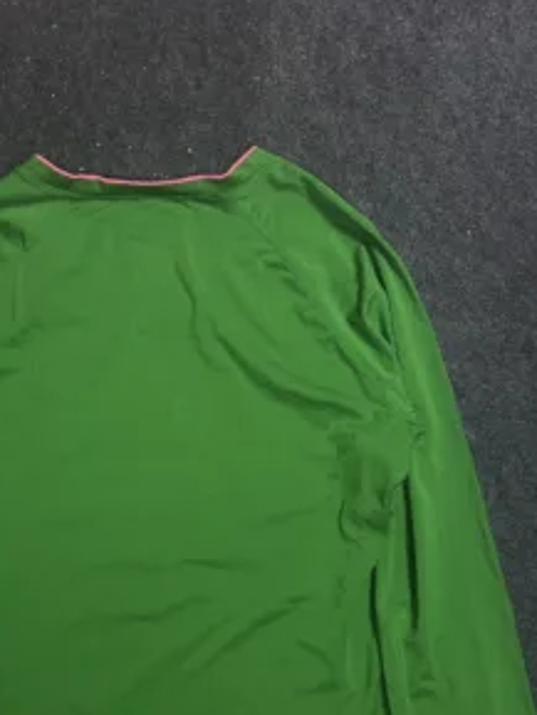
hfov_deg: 30.0
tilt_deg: -64.1
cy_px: 575
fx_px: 992
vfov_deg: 38.1
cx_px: 158
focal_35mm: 48
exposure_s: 1/50
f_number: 1.5
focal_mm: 5.7
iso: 160
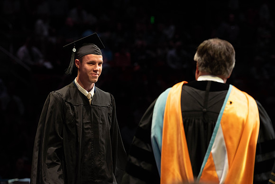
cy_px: 87
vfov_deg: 8.3
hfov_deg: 12.3
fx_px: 1272
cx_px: 129
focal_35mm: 166
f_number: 4.5
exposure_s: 1/320
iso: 1600
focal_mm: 155
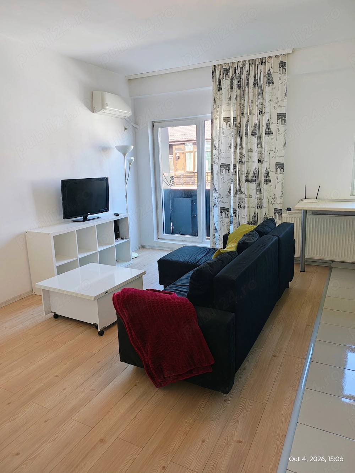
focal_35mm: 23
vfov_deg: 73.9
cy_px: 236
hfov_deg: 58.9
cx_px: 178
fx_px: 315
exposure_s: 1/100
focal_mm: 6.57
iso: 422
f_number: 1.6
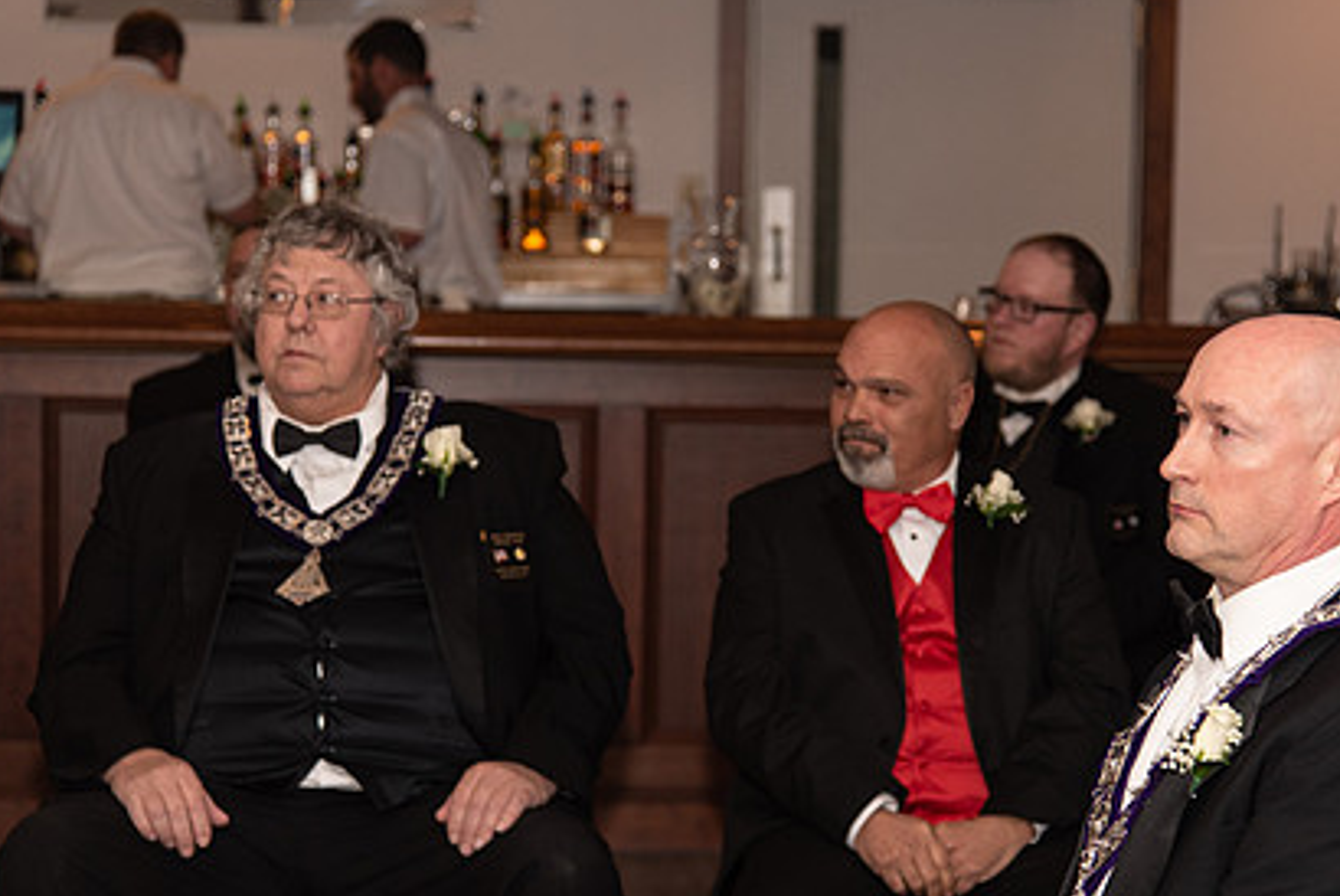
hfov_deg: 19.2
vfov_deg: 12.9
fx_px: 3948
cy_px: 613
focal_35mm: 106
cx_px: 824
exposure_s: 1/200
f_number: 4
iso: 800
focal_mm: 75
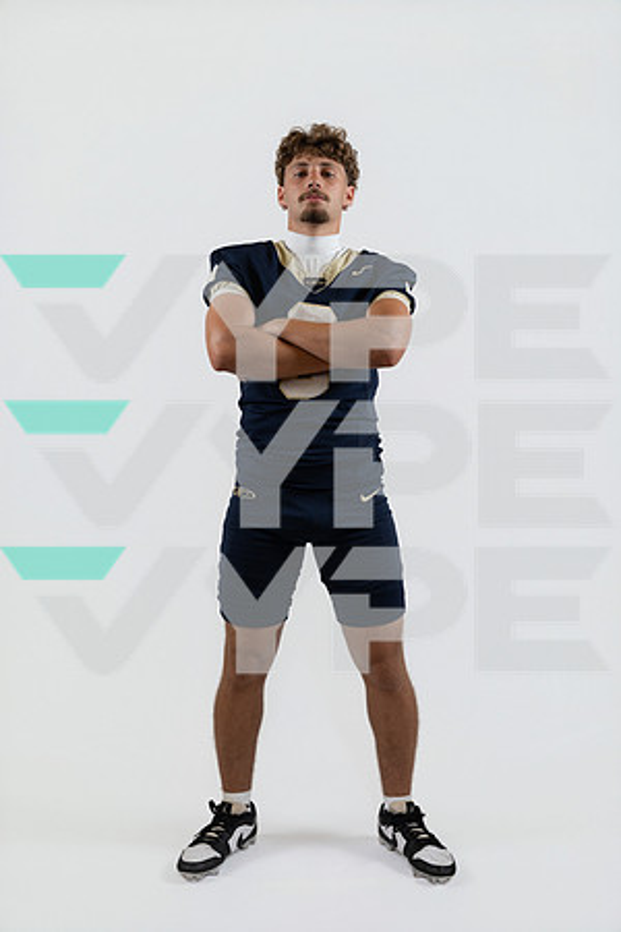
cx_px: 310
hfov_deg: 33.6
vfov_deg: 48.8
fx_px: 1027
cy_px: 466
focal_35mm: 40
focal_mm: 39.7
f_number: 4
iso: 250
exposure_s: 1/125
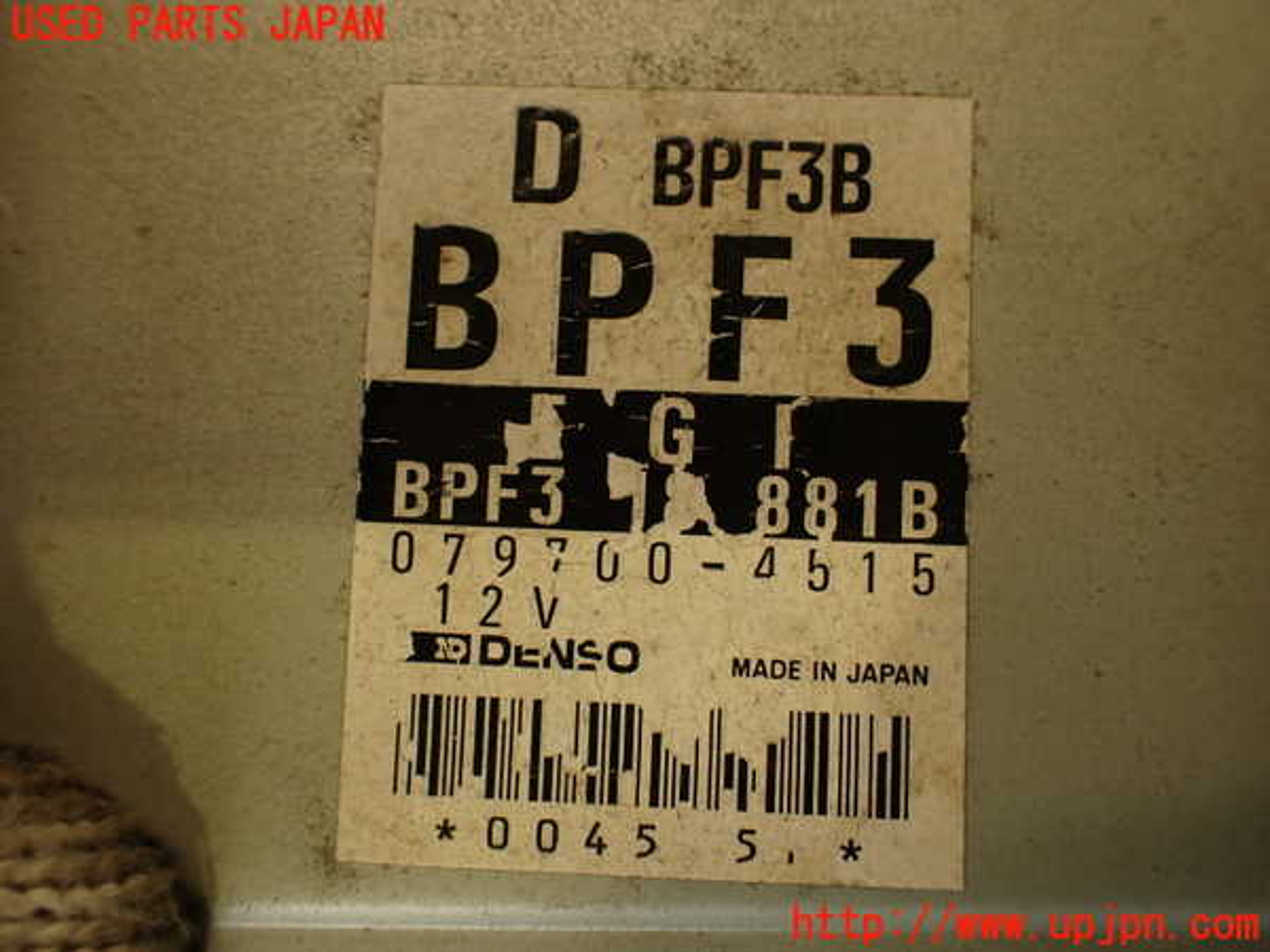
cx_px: 635
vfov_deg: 46.8
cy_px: 476
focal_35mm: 30
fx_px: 1101
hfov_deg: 60.0
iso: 160
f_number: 2.3
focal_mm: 5.4
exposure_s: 1/60
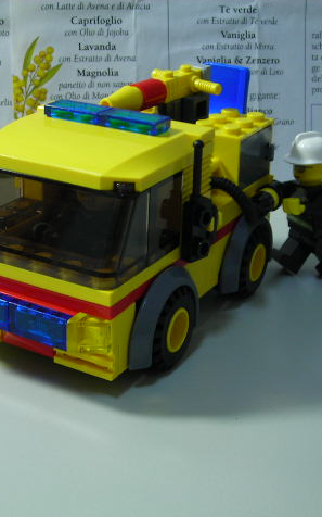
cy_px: 258
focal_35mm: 67
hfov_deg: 19.4
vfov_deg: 30.6
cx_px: 147
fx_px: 942
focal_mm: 7.8
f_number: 3.4
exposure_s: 1/4.5
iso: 50
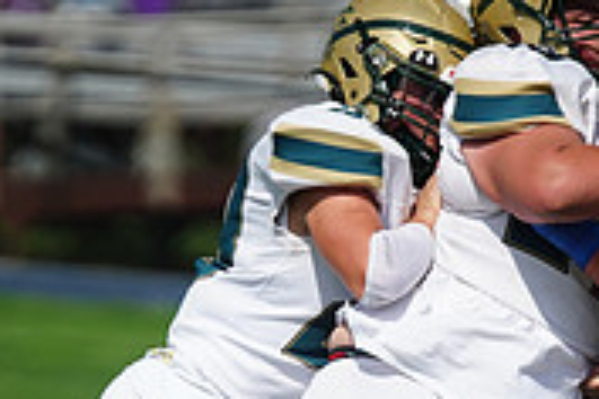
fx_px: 16355
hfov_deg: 2.1
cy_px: 424
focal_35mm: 983
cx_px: 267
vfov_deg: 1.4
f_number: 2.8
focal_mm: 300
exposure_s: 1/8000
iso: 400
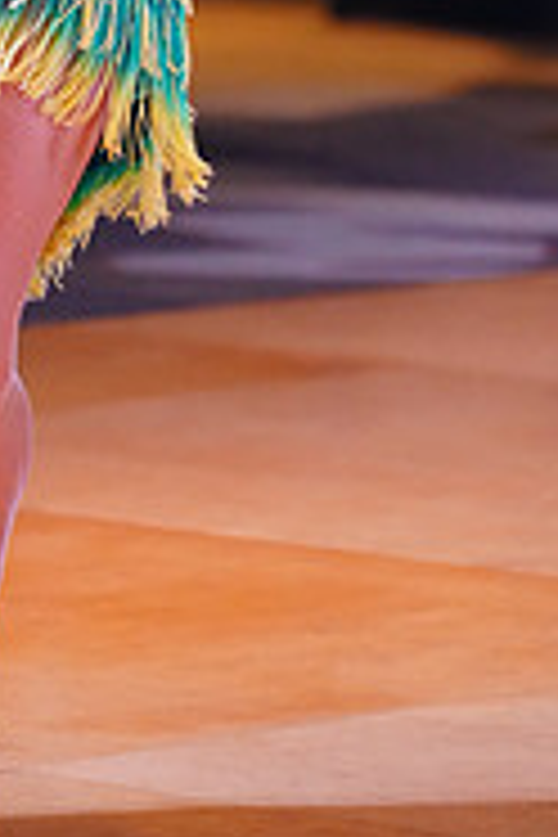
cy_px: -356
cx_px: -191
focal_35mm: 447
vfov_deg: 4.6
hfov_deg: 3.1
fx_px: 10392
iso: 5000
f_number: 2.8
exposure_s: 1/400
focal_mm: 143
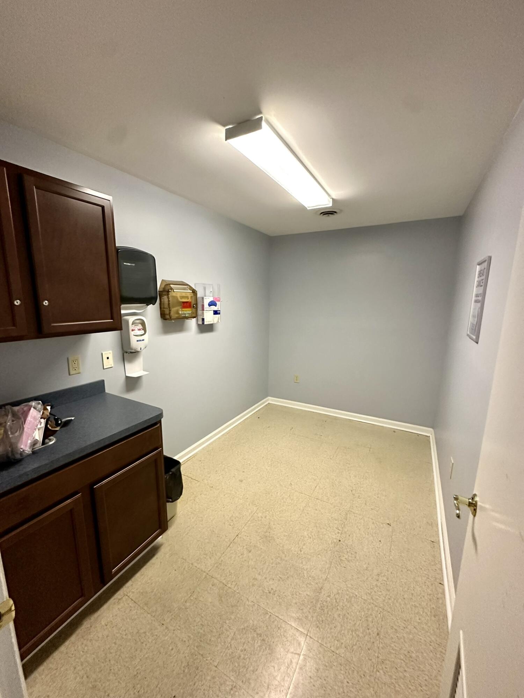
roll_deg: -1.8
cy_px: 349
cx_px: 262
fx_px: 283
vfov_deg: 102.1
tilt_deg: -9.8
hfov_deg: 85.7
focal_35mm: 14
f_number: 2.2
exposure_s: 1/60
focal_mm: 2.22
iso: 400
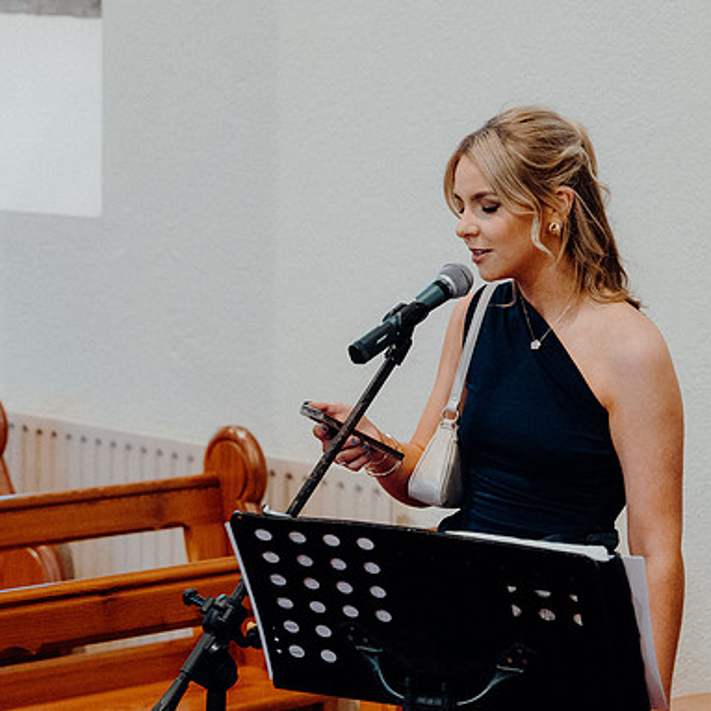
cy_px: 357
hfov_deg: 12.9
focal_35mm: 135
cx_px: 483
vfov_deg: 12.9
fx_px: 3137
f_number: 3.5
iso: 3200
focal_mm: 70
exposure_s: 1/160
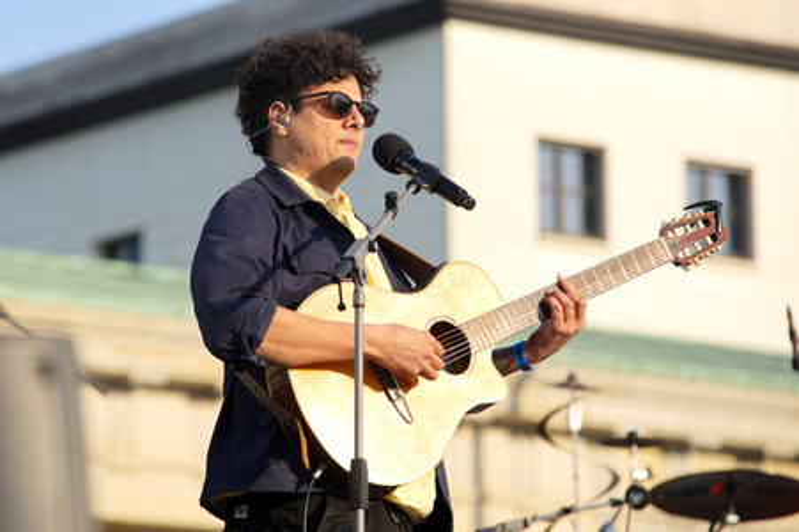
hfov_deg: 10.3
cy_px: 266
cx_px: 400
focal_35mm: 200
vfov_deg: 6.9
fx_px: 4436
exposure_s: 1/200
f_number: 7.1
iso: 100
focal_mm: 200
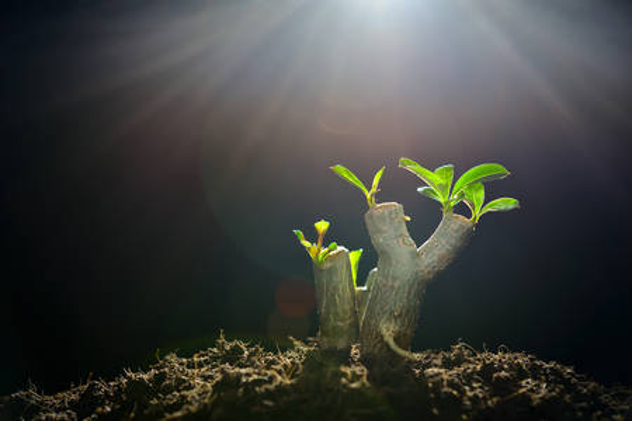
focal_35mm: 60
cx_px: 316
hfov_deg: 33.4
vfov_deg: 22.6
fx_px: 1053
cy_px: 210
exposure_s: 1/160
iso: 100
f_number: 5.6
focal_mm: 60
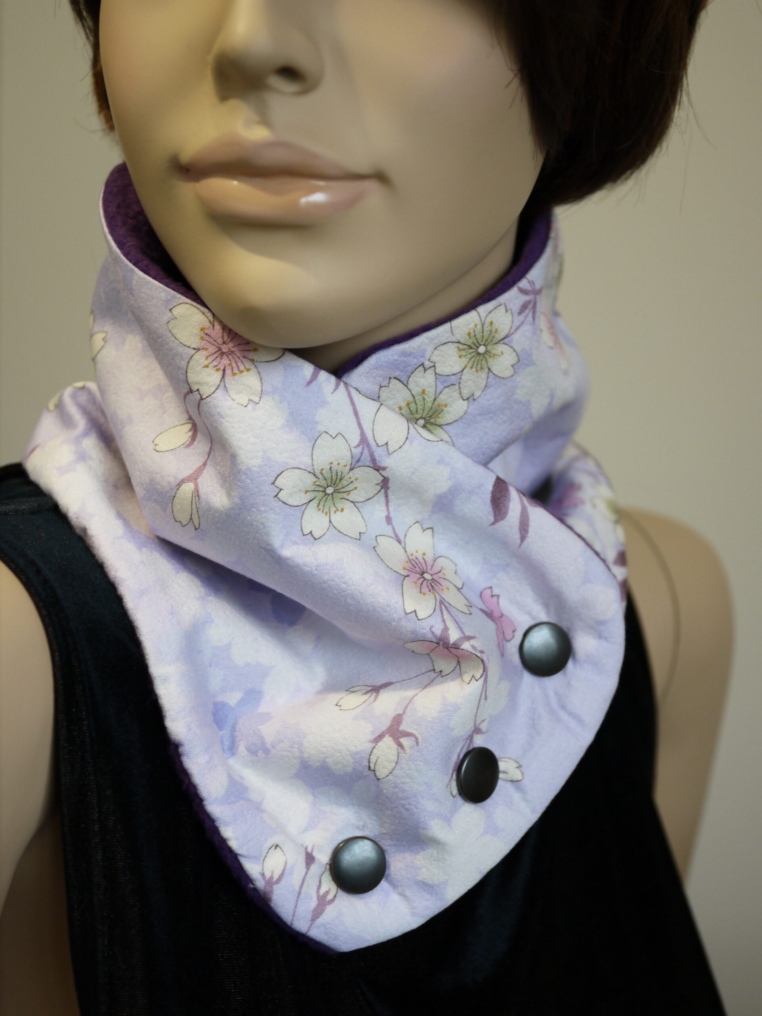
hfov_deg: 24.4
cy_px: 508
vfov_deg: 32.2
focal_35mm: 60
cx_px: 381
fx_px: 1761
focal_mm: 30
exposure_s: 1/60
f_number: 2.8
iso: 400
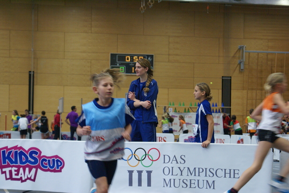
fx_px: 844
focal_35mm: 105
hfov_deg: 19.4
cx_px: 144
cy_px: 96
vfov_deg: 13.1
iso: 800
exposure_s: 1/80
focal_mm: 70
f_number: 5.6
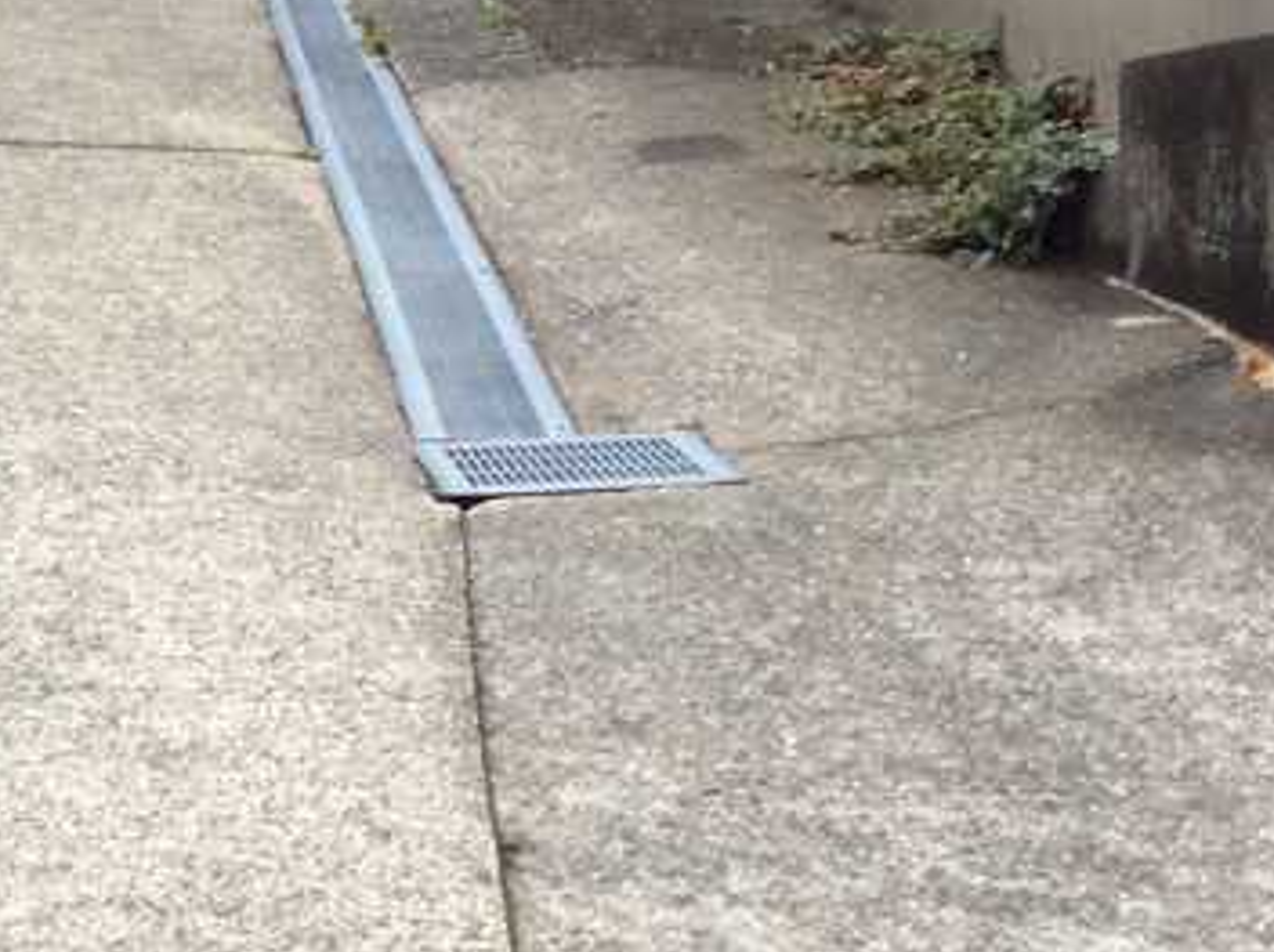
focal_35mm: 93
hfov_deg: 19.8
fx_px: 3418
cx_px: -275
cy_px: 371
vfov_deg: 15.8
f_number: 2.4
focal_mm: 3.3
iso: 32
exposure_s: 1/226
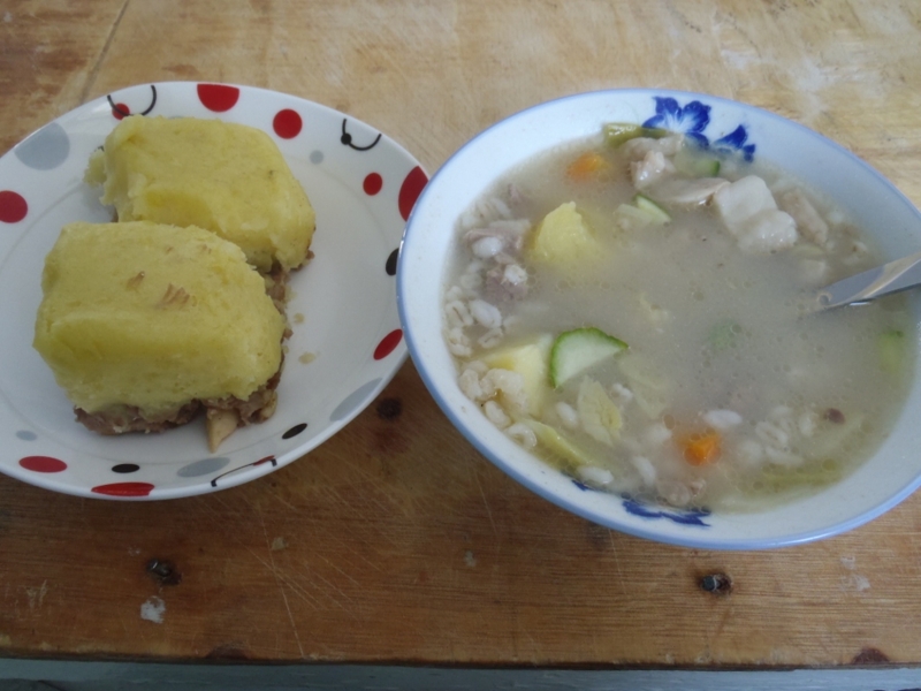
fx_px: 745
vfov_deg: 49.7
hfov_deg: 63.4
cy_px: 346
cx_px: 460
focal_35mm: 28
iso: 200
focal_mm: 5
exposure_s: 1/20
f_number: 3.9
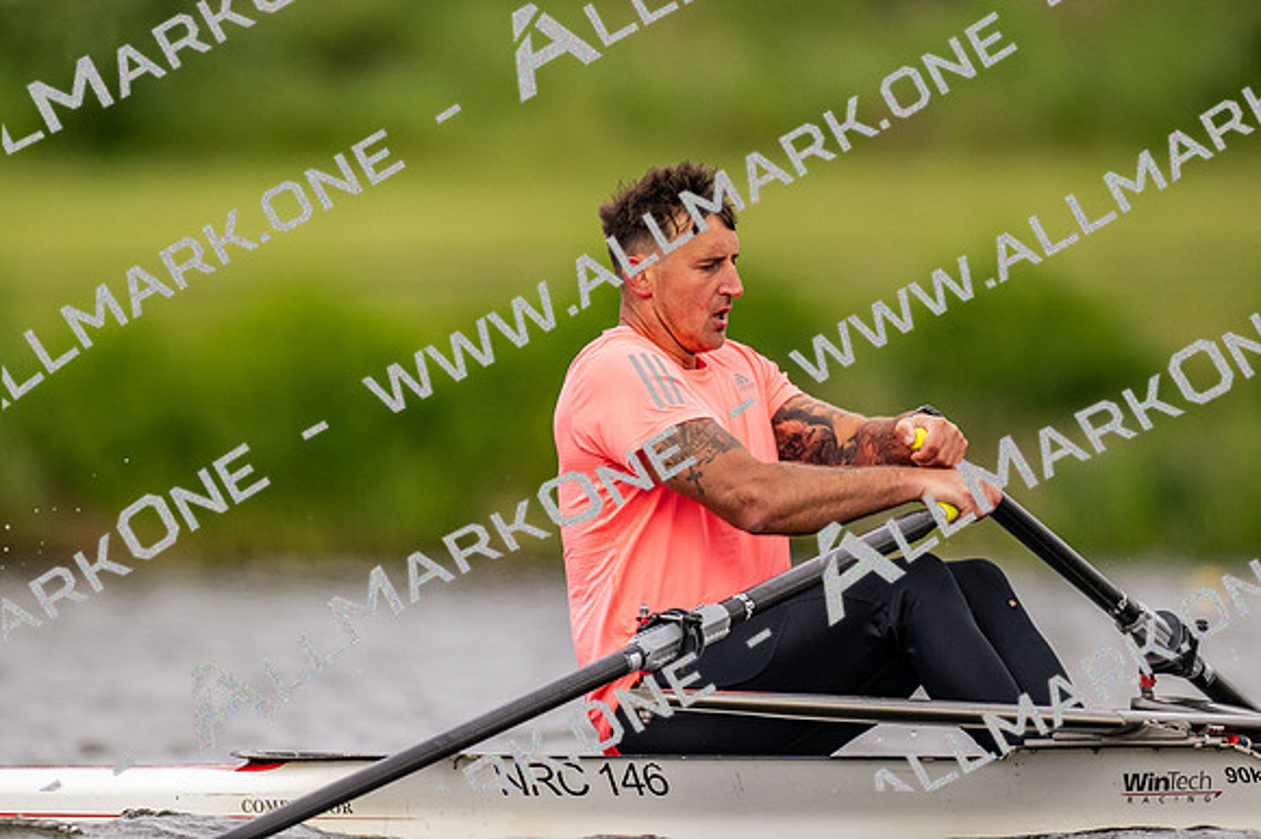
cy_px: 420
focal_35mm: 900
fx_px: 31506
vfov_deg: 1.5
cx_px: 630
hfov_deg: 2.3
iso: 720
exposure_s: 1/2500
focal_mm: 600
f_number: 4
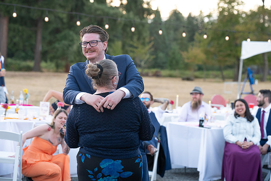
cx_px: 136
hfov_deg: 22.4
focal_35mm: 91
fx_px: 685
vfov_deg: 15.0
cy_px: 90
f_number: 4
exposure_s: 1/500
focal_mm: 91
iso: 2000
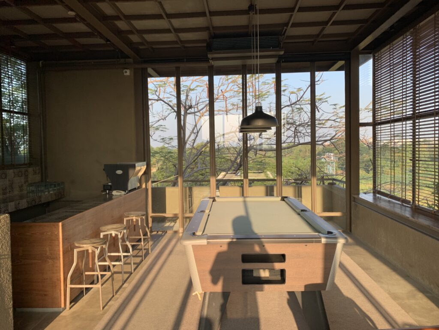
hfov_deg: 67.3
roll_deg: +0.9
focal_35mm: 26
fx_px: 330
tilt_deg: -0.9
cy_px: 165
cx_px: 220
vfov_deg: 53.1
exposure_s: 1/333
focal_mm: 4.25
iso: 25
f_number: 1.8
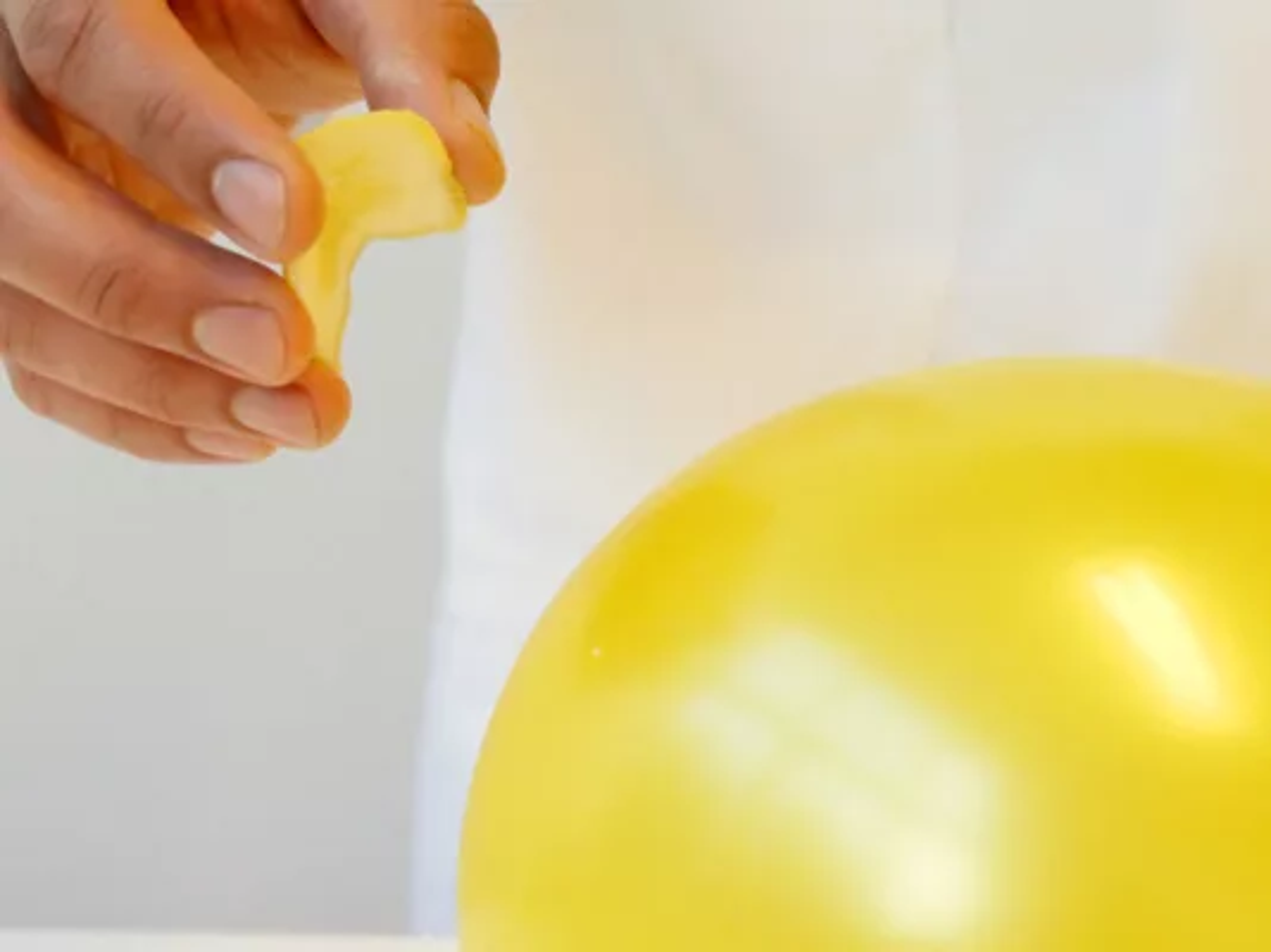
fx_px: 3376
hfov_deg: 21.3
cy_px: 476
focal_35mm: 92
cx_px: 636
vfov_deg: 16.0
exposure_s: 1/500
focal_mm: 46
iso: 8000
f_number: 7.1
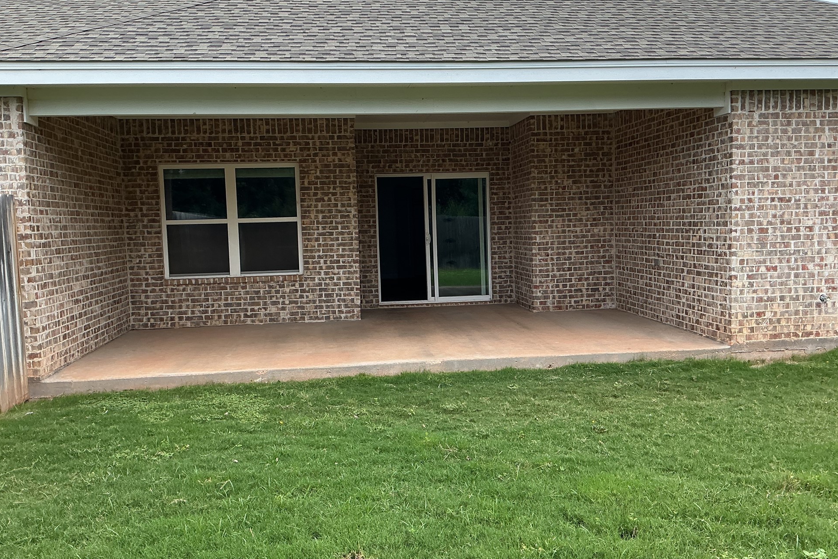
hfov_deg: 58.7
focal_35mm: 32
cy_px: 278
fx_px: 745
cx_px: 419
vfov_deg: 41.1
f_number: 1.8
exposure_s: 1/383
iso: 25
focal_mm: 3
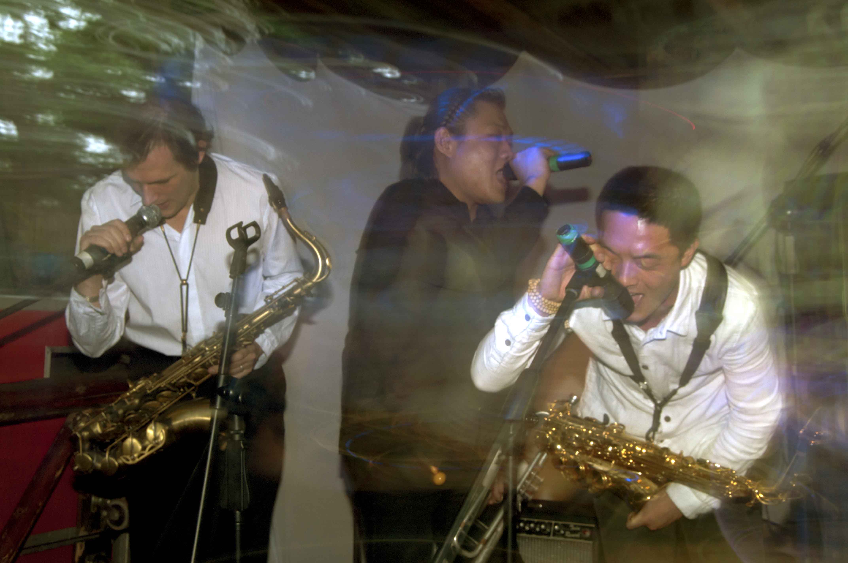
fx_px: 1235
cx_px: 424
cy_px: 282
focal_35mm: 52
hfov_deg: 37.9
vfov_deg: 25.7
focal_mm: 35
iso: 100
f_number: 11
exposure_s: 1/2
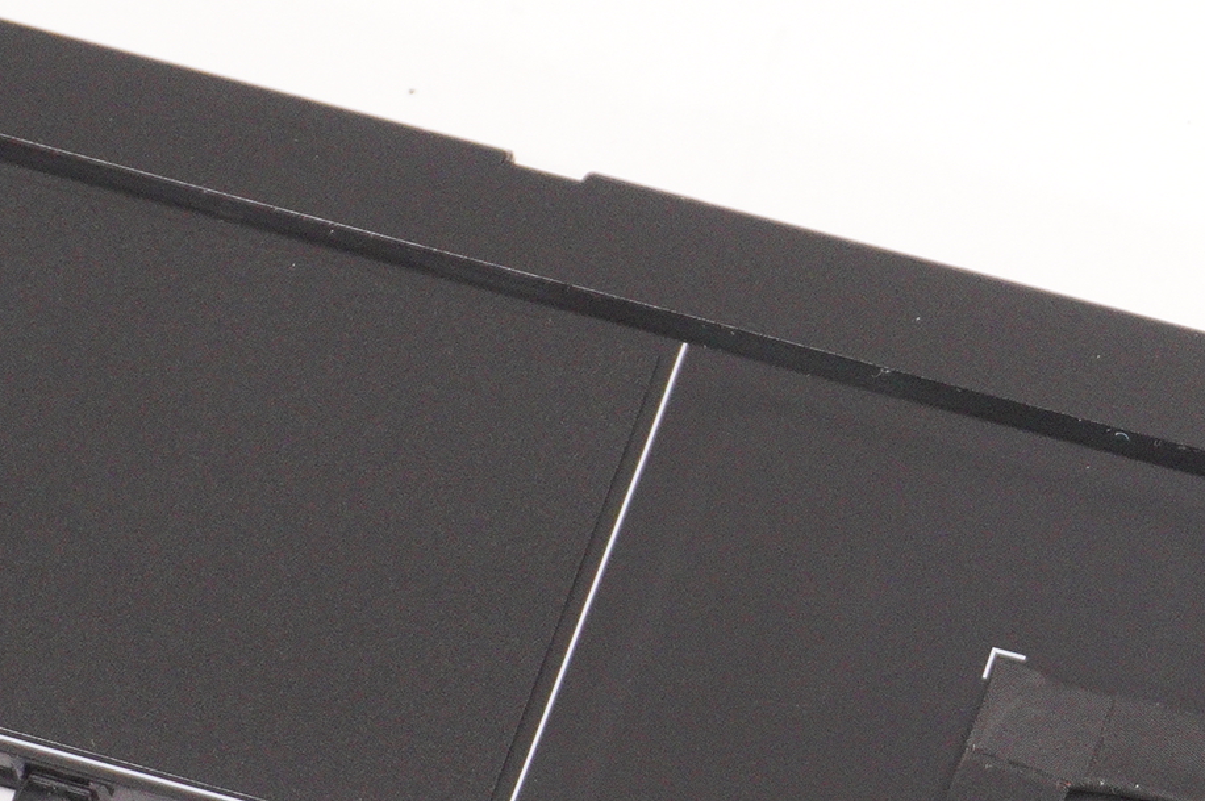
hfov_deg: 10.4
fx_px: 6588
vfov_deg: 6.9
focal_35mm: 197
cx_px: 1180
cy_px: 683
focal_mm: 40
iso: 2500
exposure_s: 1/400
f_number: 5.6
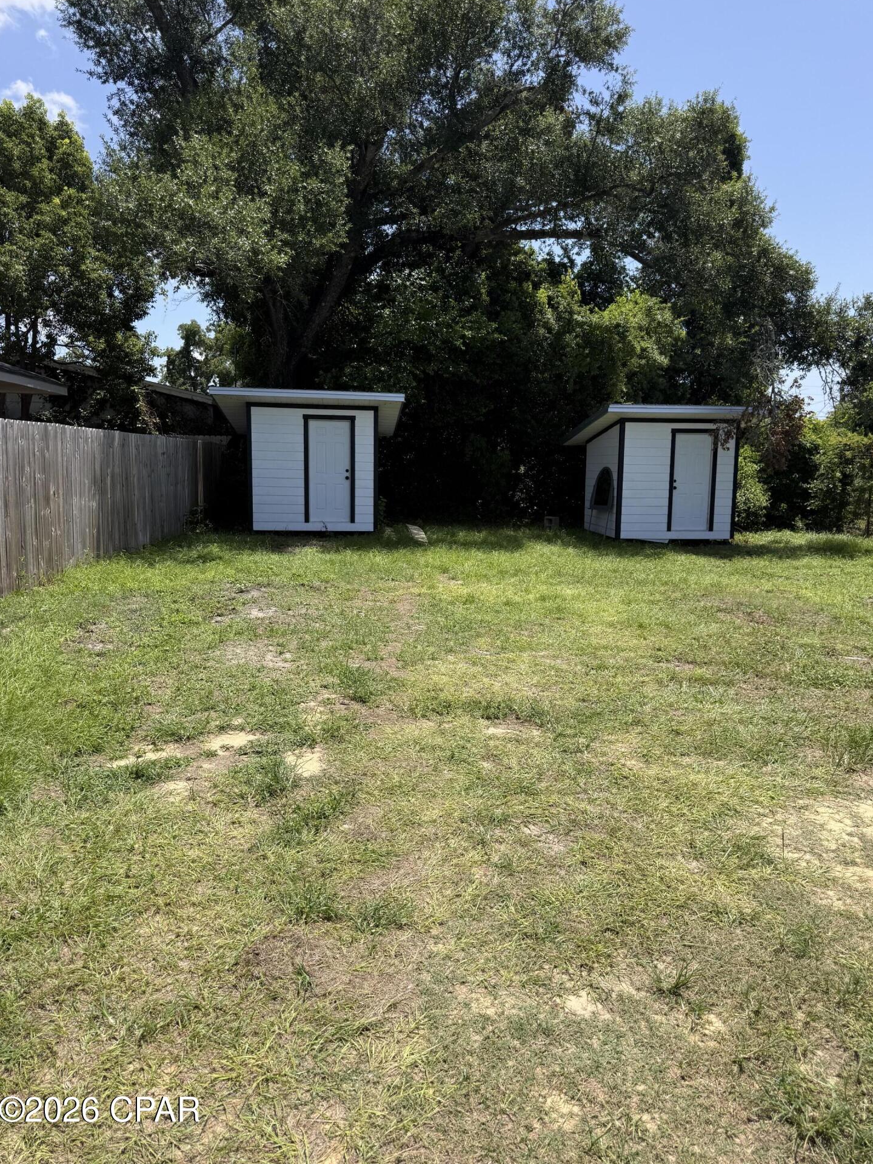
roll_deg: -0.9
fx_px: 841
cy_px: 559
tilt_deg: -6.3
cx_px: 450
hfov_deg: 54.9
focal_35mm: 25
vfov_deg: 69.4
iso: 80
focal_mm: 6.76
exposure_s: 1/3425
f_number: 1.78
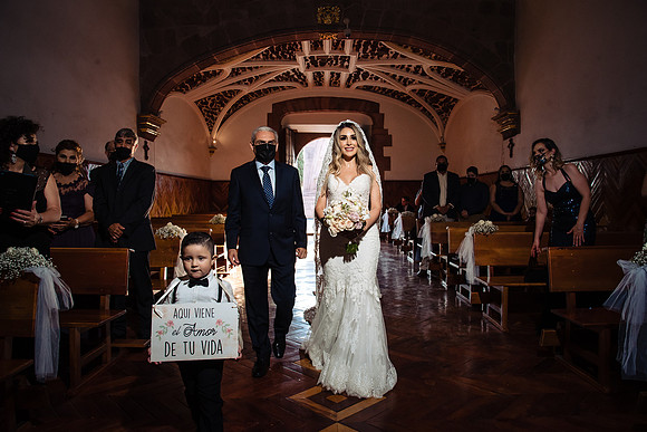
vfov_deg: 51.6
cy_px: 212
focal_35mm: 25
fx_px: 446
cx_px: 329
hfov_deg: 71.8
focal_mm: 24
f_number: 9
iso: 1250
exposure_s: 1/160
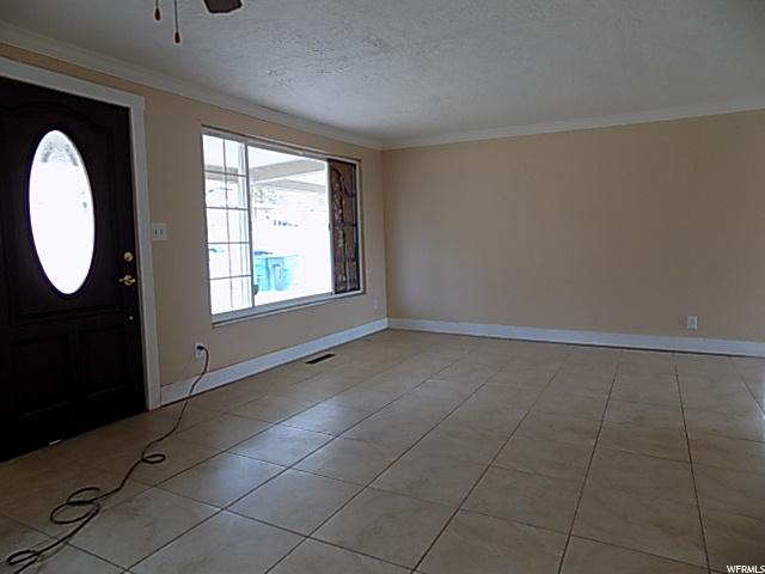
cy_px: 287
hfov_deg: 73.9
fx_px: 508
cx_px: 382
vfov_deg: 58.9
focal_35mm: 23
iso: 100
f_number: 3.1
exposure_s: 1/30
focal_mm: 4
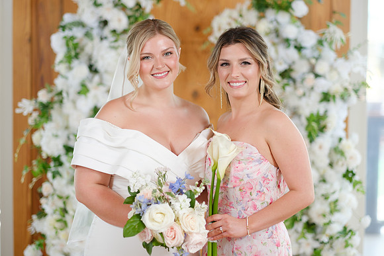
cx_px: 192
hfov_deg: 24.2
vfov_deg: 16.3
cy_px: 128
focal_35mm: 84
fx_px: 896
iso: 125
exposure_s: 1/250
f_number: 1.4
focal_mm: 56
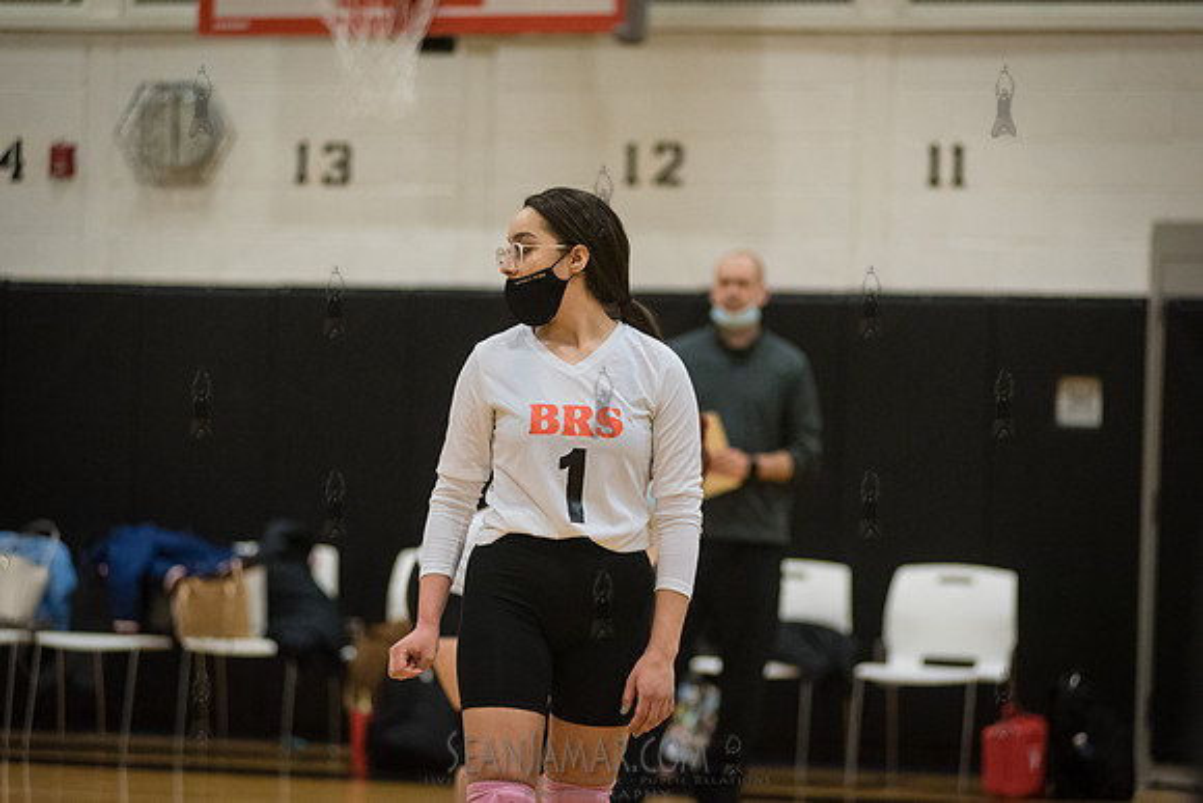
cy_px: 402
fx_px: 4512
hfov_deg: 15.2
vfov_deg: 10.2
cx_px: 602
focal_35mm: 135
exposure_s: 1/400
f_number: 3.2
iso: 5000
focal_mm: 135
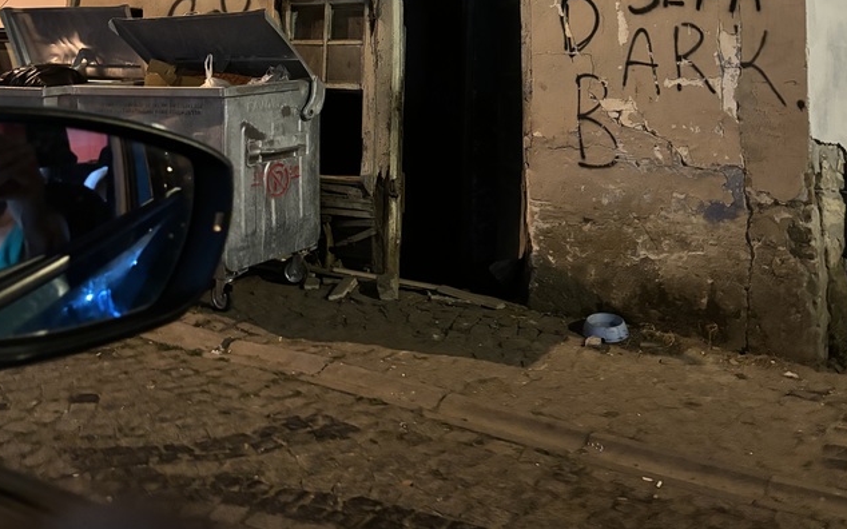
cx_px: 444
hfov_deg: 49.3
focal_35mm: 40
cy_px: -84
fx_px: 923
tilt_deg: +8.7
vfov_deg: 28.4
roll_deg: +0.4
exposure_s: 1/25
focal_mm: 5.96
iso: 1000
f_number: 1.6
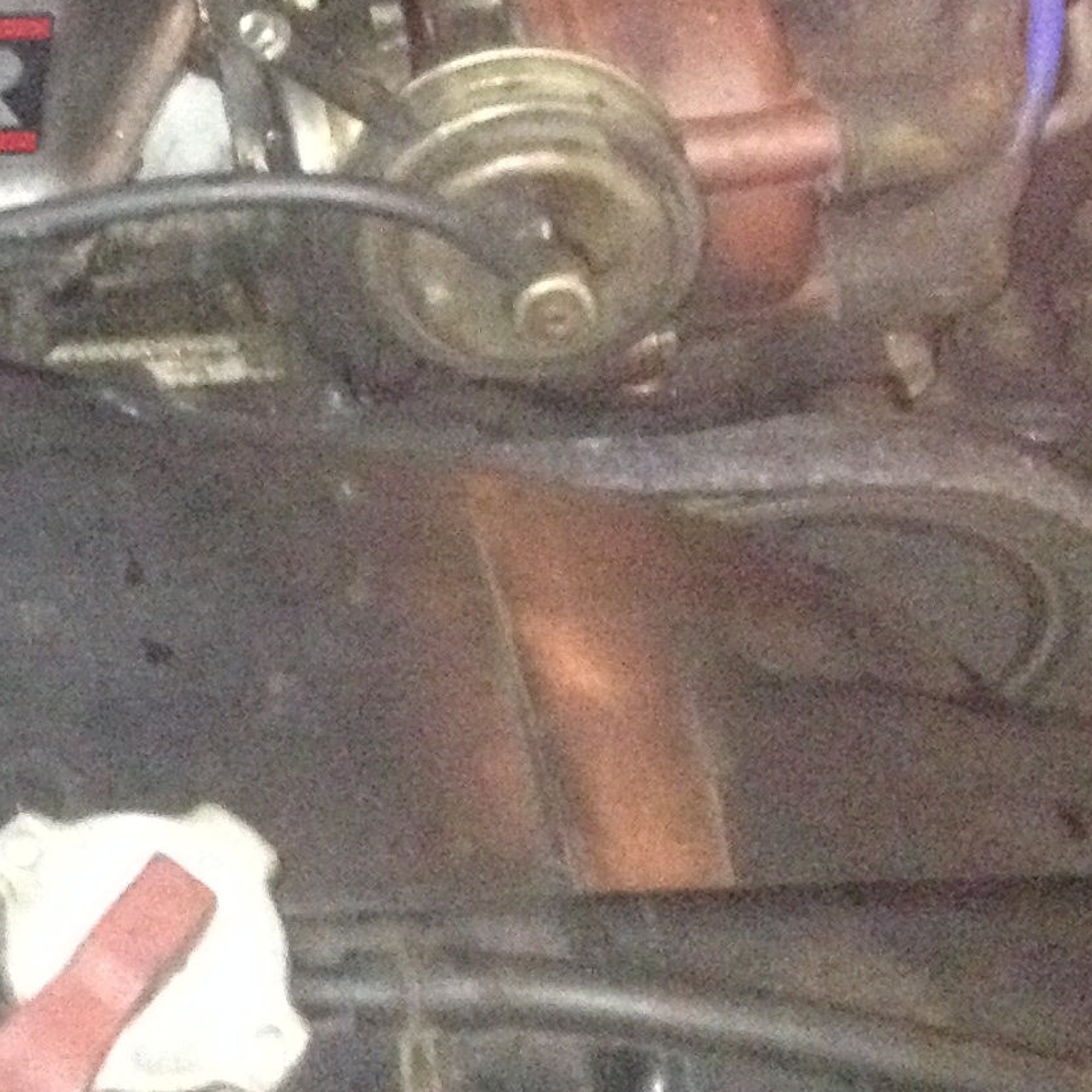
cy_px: -575
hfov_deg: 13.6
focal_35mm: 122
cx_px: -487
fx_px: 4354
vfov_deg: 13.4
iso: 640
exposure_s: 1/16
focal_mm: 4.28
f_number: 2.4
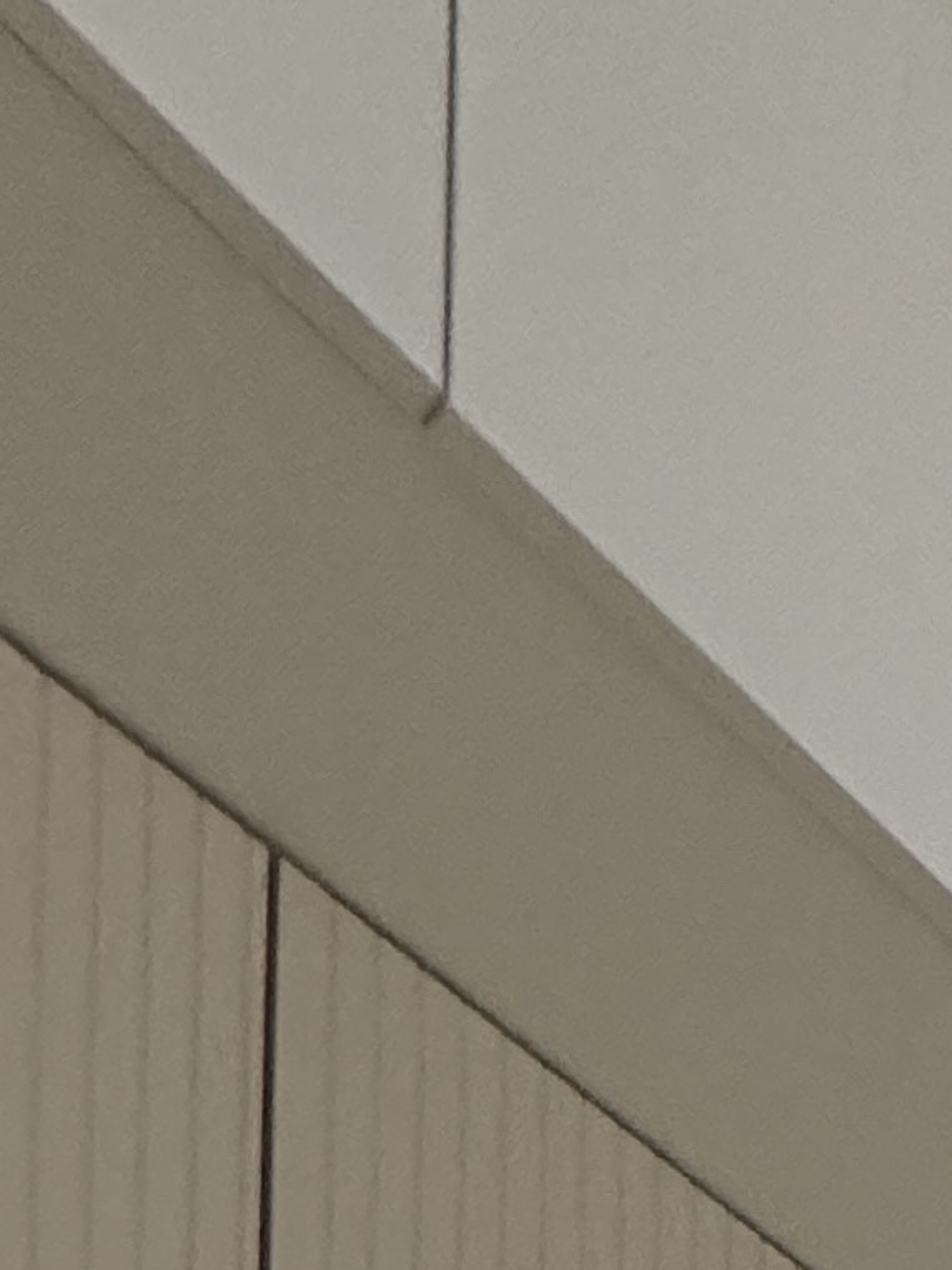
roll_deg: +0.4
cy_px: 3312
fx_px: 2714
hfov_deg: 16.9
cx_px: 1651
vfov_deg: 13.7
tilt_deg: +1.8
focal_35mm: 74
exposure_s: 1/100
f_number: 2.2
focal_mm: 2.22
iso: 250
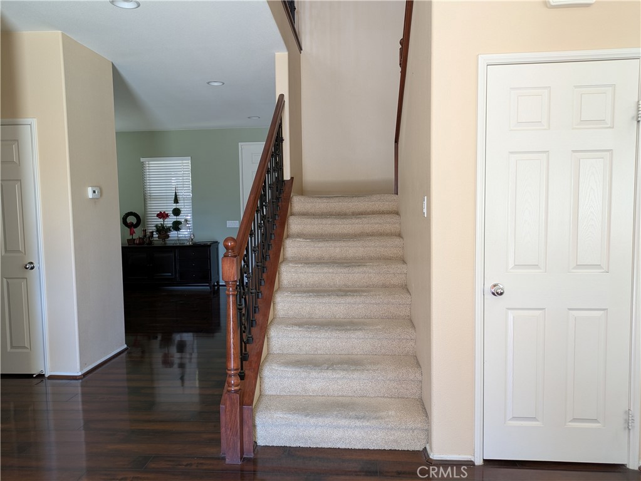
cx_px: 320
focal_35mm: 25
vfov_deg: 54.9
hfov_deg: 69.4
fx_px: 463
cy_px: 240
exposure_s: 1/24
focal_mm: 5.43
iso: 63
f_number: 1.89
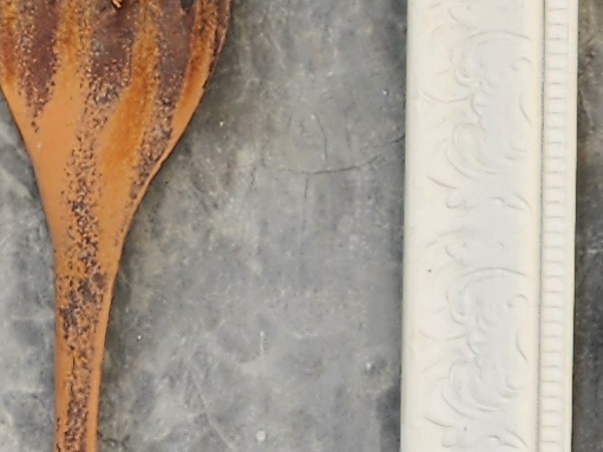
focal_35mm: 180
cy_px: -97
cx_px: 1600
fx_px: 3135
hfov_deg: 9.4
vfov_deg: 8.2
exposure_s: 1/180
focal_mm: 6.4
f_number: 1.8
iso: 16
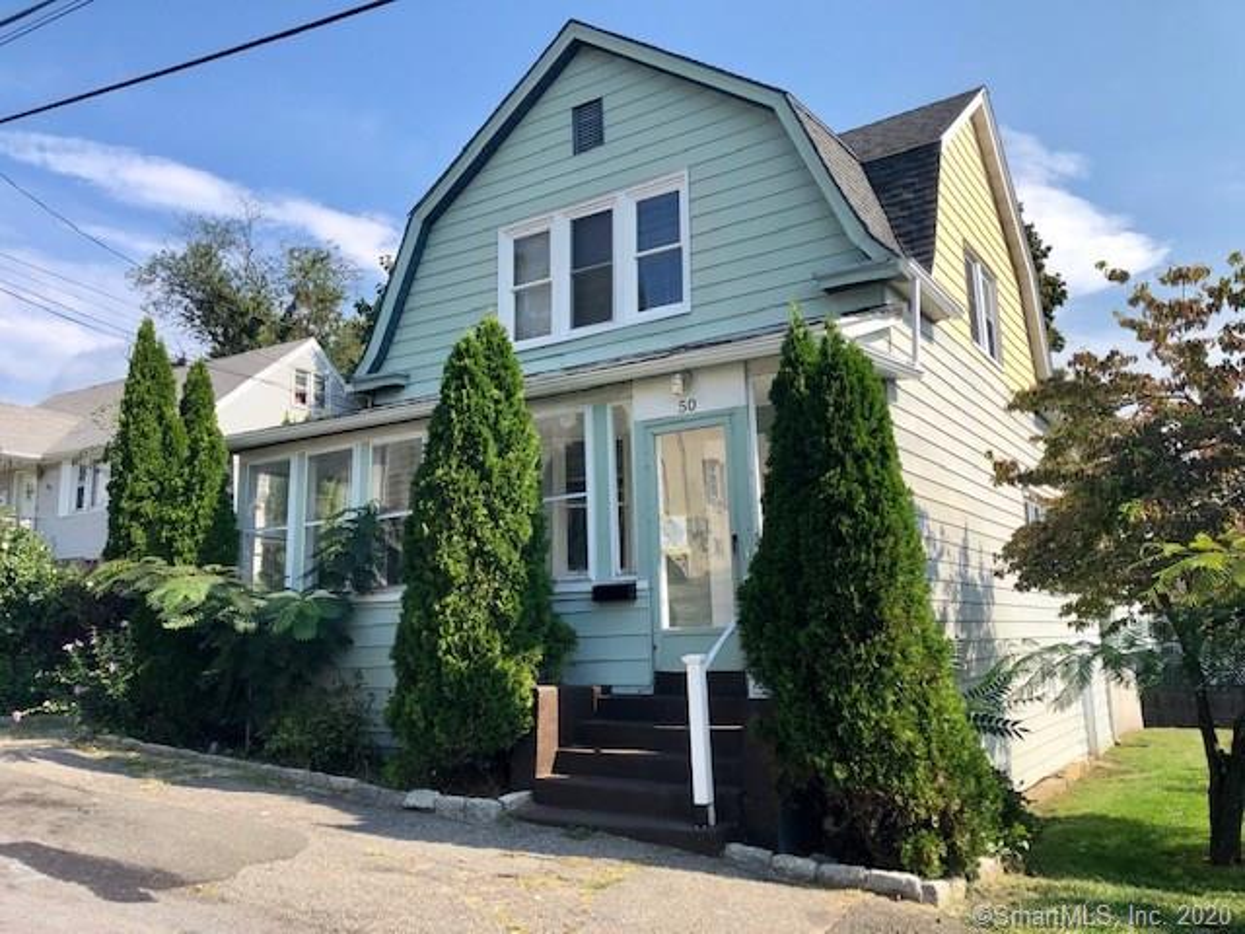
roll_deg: +2.5
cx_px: 622
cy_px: 467
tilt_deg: +10.2
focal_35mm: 28
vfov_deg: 49.7
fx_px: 1007
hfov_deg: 63.4
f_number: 1.8
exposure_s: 1/1473
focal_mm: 3.99
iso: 20
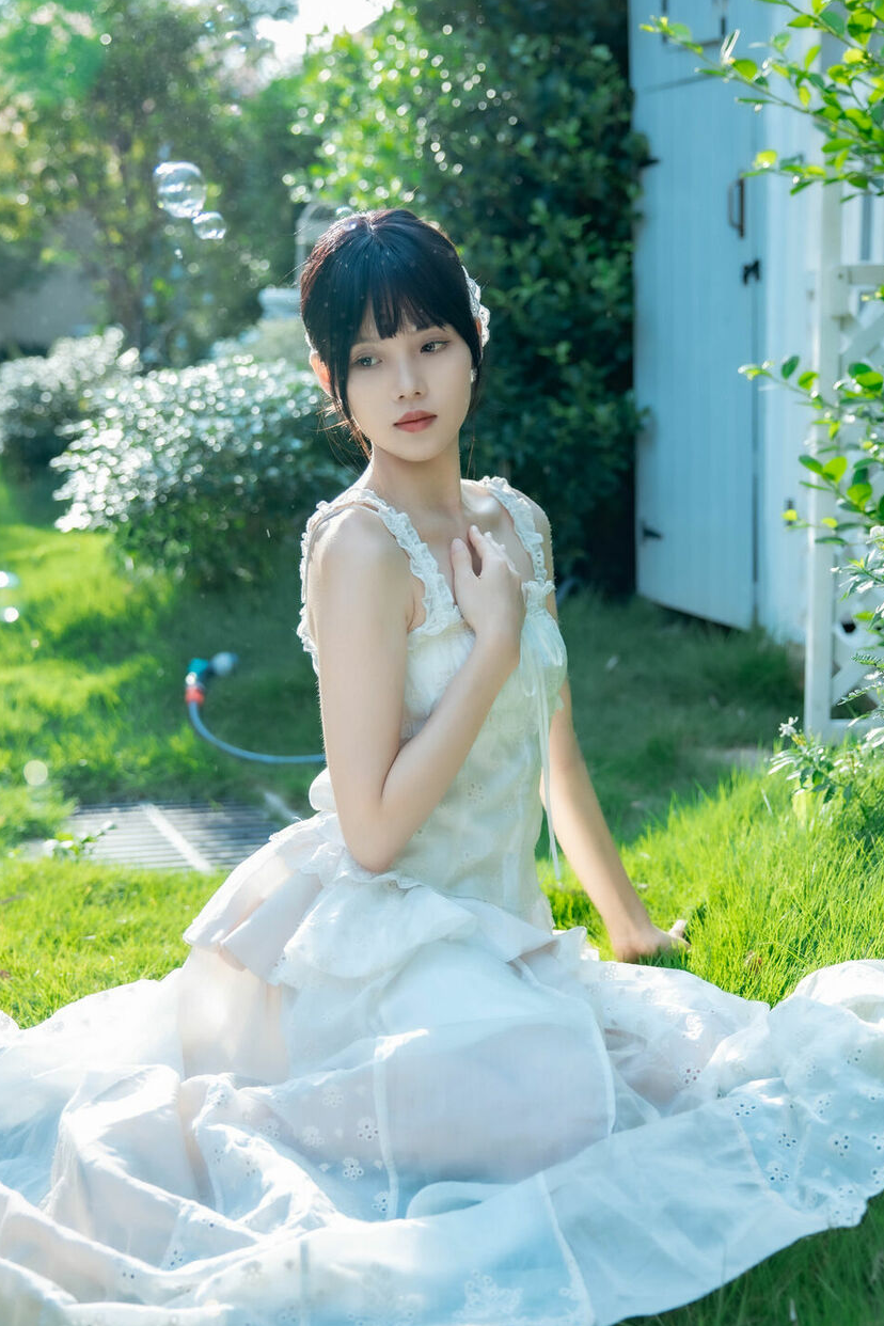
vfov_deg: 38.2
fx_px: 1915
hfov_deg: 26.0
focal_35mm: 52
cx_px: 461
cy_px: 608
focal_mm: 40
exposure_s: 1/320
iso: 200
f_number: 2.8
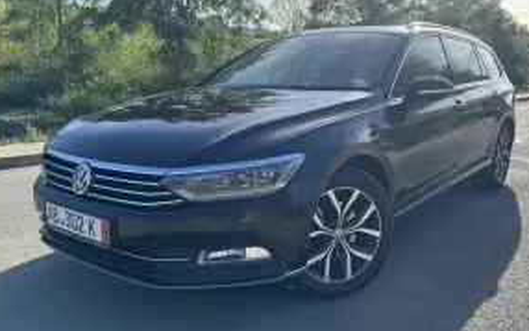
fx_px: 462
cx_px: 313
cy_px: 185
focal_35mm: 32
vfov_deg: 39.4
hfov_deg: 59.2
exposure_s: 1/2041
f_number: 1.78
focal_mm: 6.76
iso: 80
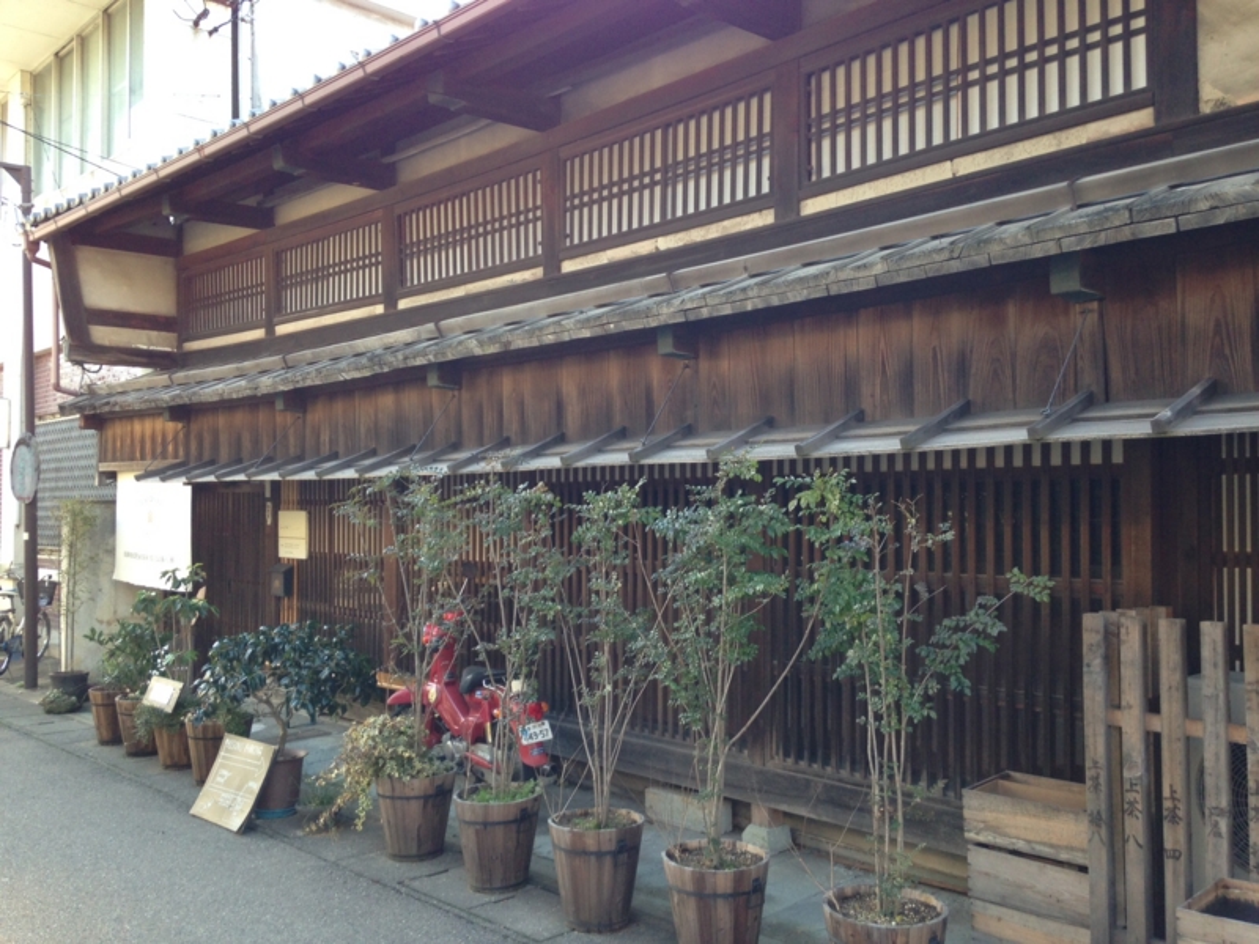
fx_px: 1200
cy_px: 472
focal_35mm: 33
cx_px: 630
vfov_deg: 42.9
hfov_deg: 55.4
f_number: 2.4
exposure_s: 1/120
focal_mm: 4.12
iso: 80
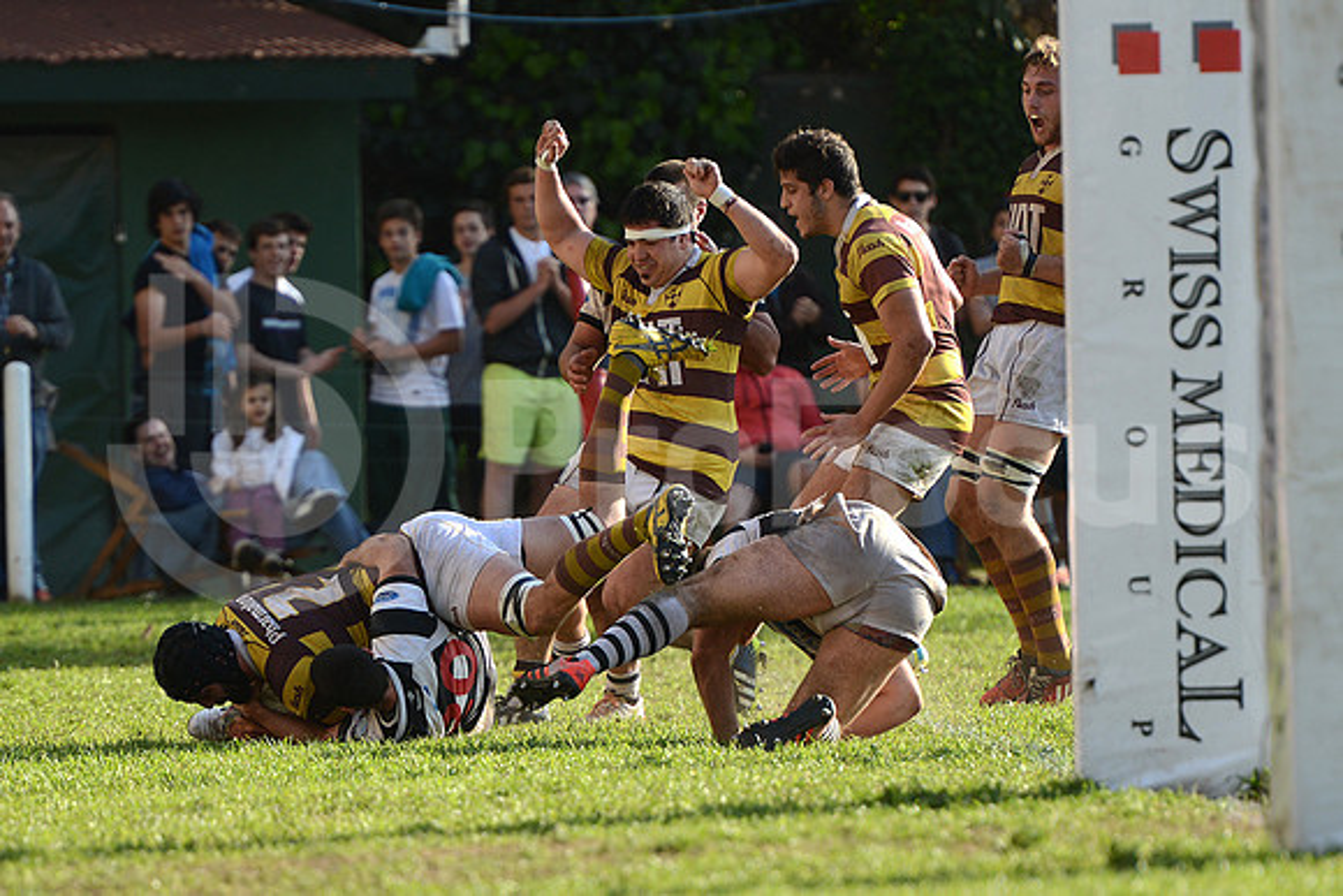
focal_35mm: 270
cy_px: 448
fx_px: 10074
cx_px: 672
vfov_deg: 5.1
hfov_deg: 7.6
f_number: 4
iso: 320
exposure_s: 1/1250
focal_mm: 270
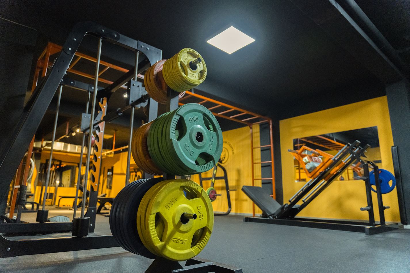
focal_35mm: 24
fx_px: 273
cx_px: 205
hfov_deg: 73.7
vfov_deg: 53.1
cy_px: 136
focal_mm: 24
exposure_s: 1/125
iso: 3200
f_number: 2.8
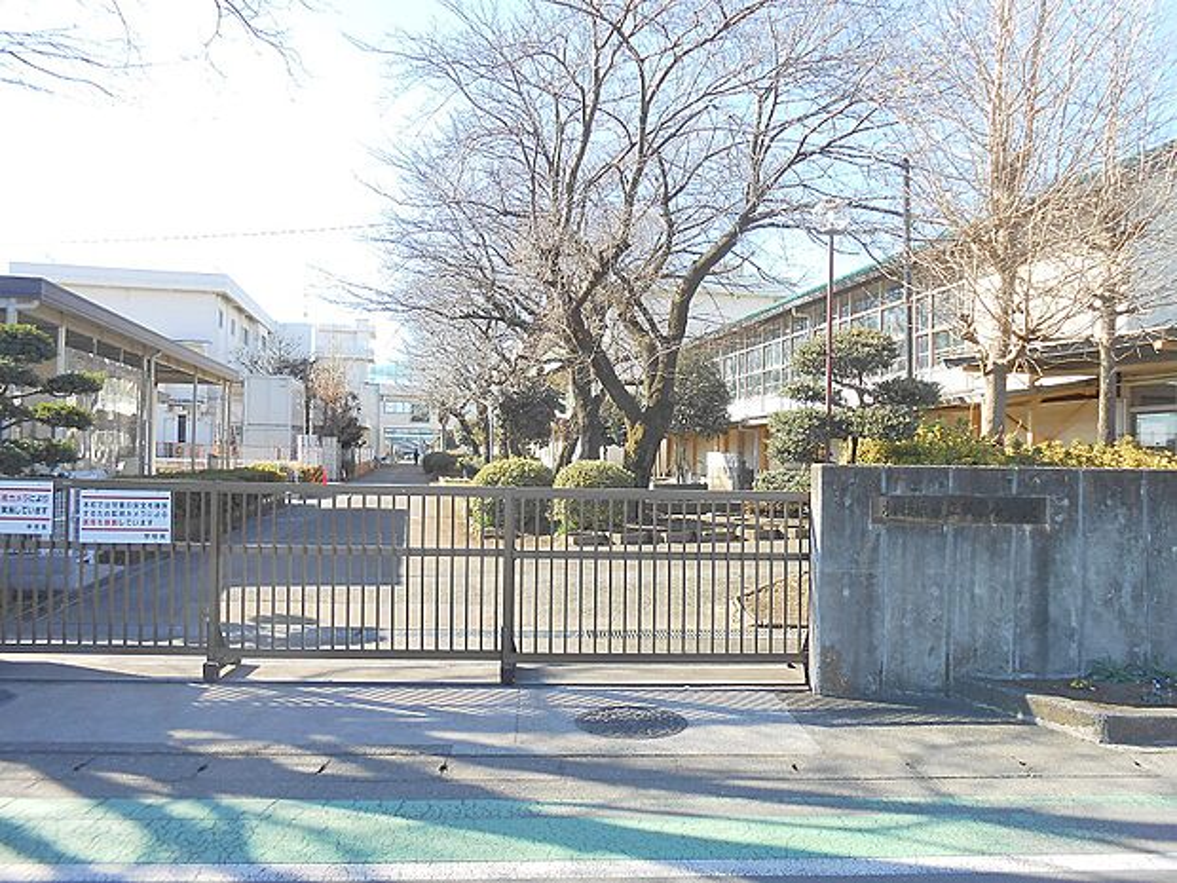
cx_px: 588
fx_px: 884
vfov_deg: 53.1
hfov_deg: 67.3
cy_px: 442
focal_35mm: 26
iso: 80
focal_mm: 4.6
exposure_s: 1/200
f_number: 3.5
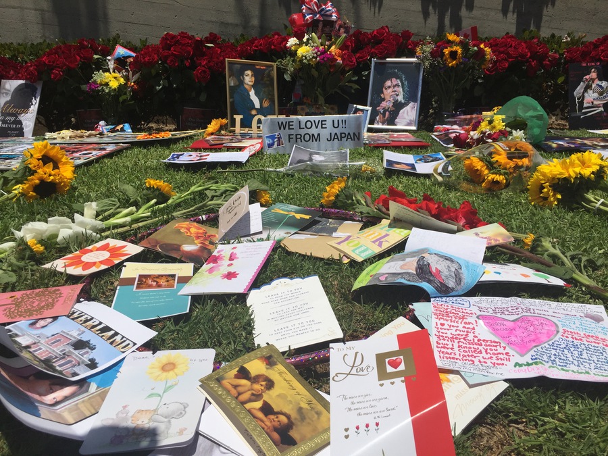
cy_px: 228
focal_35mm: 29
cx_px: 304
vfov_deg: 48.2
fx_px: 509
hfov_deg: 61.7
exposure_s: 1/6623
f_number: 2.2
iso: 32
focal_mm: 4.15
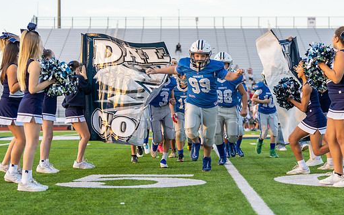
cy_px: 109
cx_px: 210
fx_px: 900
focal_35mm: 96
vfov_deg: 13.6
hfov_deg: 21.6
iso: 640
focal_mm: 70
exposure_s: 1/1250
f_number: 2.8
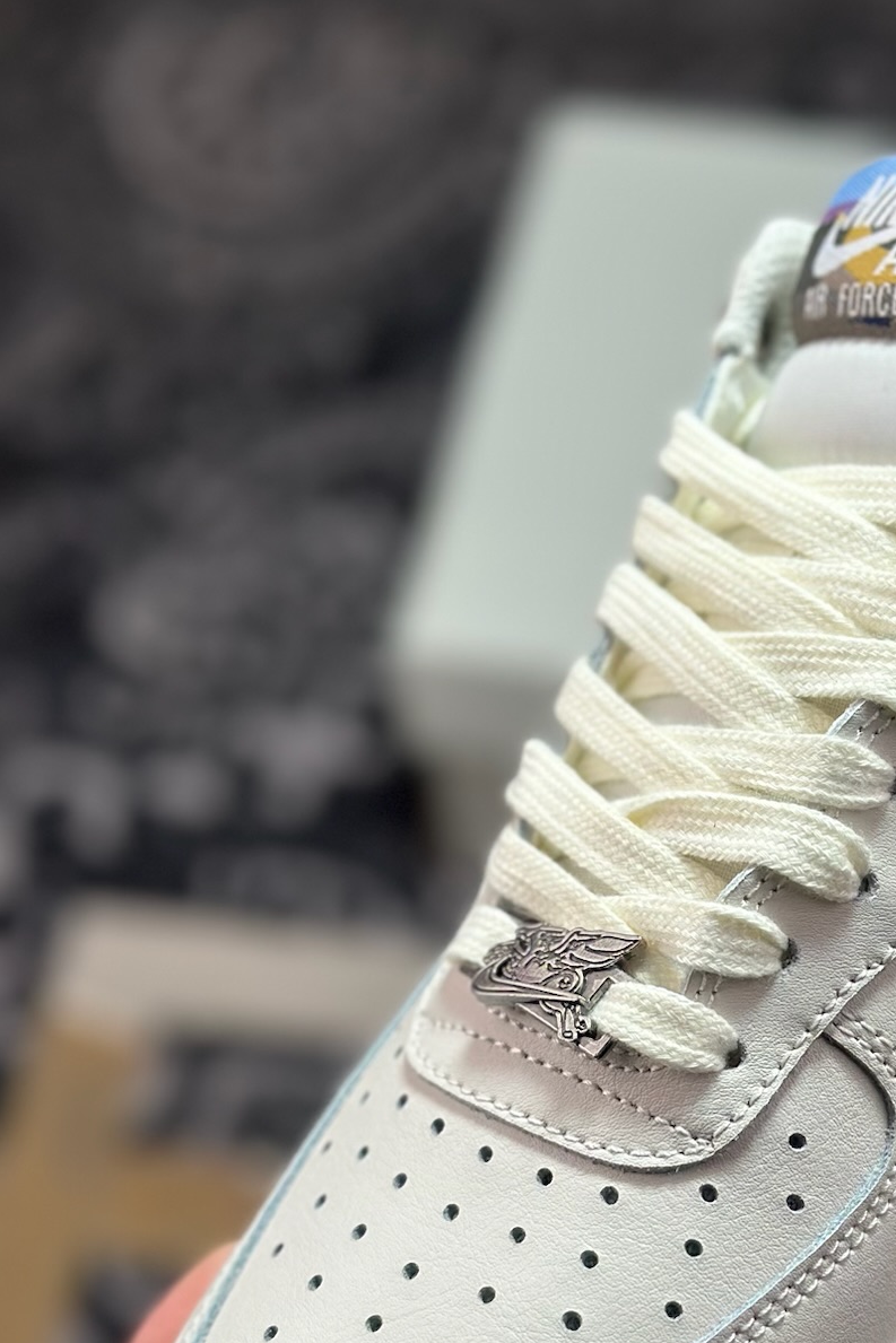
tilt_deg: -54.9
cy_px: 921
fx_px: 3209
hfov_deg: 15.6
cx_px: 865
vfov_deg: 23.5
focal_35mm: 86
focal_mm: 6.86
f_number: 1.78
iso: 80
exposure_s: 1/1453
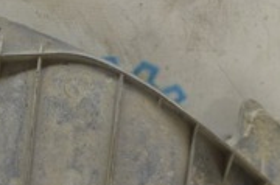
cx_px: 45
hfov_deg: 12.0
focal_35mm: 171
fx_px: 1326
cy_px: 215
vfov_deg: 7.9
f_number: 5.6
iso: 400
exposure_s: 1/20
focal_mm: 32
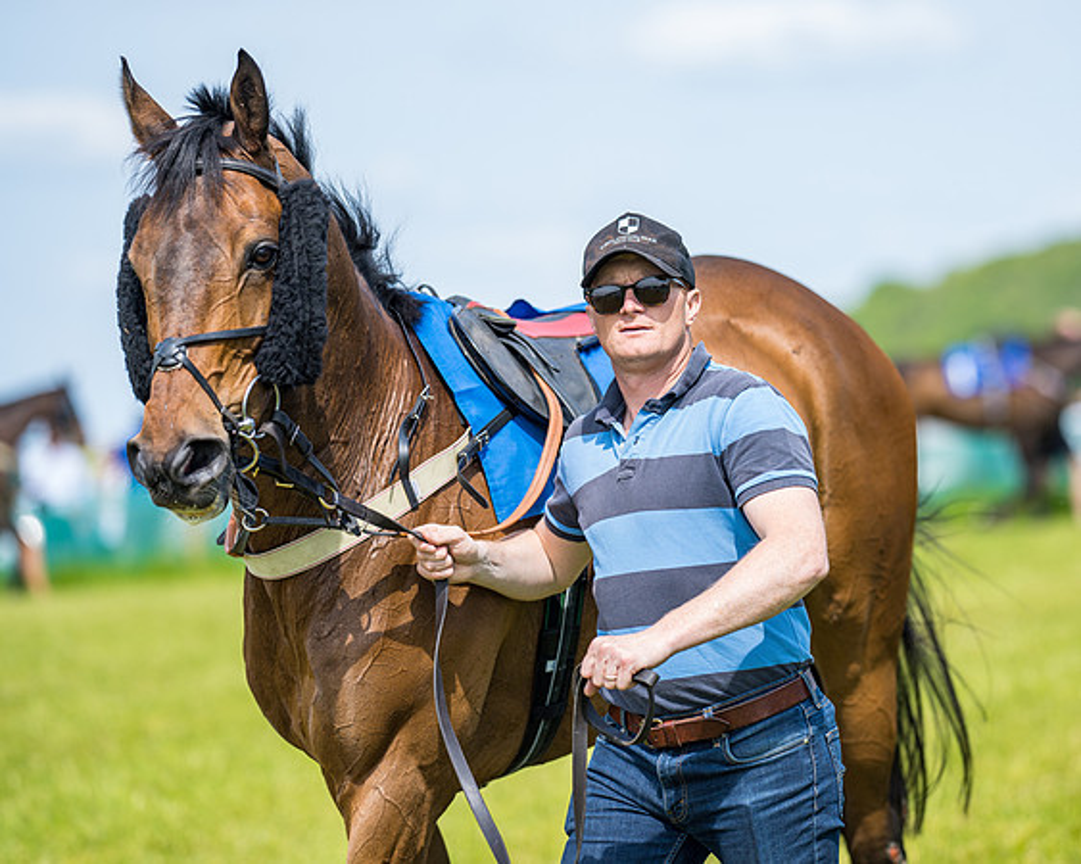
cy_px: 406
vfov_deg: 9.5
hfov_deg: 11.9
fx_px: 5199
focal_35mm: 163
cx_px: 691
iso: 50
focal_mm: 135
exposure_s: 1/1600
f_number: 2.2
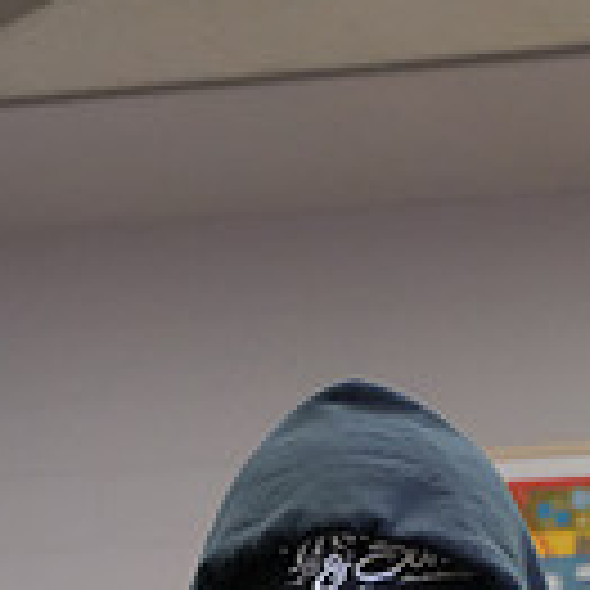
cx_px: 772
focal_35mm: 135
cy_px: 959
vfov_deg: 12.2
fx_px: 2603
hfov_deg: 12.5
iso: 4000
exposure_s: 1/125
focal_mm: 24.3
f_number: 3.2
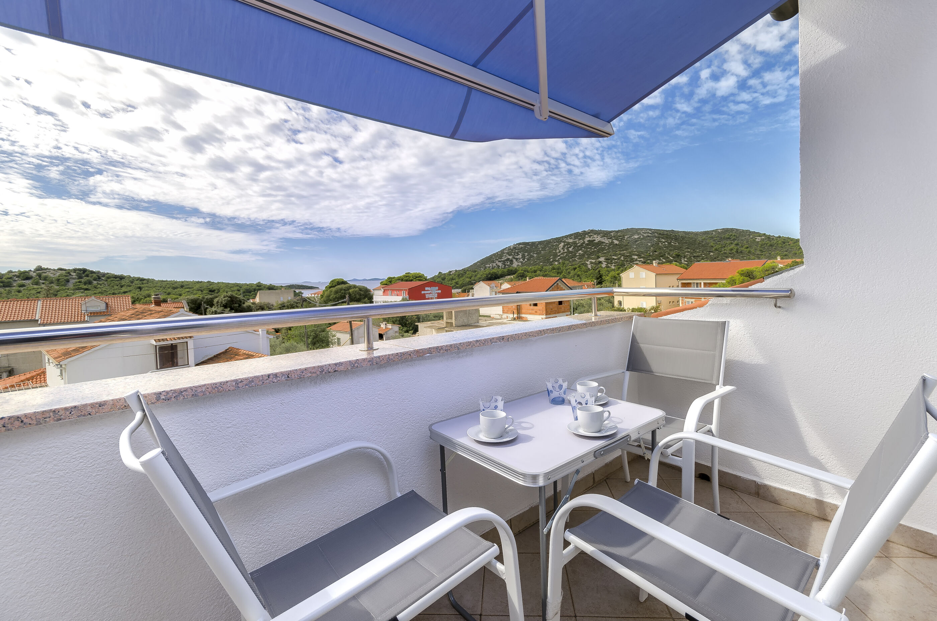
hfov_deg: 100.5
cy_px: 310
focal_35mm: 15
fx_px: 390
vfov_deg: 77.1
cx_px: 468
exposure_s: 1/200
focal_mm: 10
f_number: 10
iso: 100
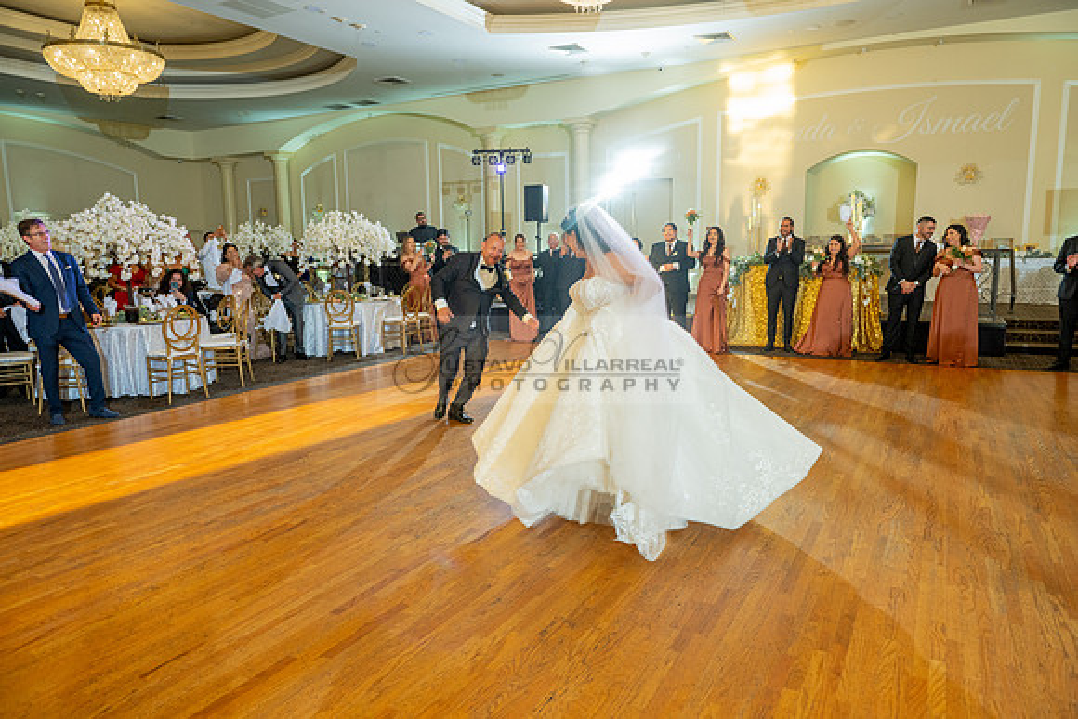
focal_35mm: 24
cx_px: 539
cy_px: 360
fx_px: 719
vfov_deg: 53.2
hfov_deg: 73.7
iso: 800
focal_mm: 24
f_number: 4
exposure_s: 1/80
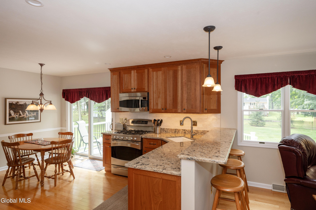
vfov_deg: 61.9
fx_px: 175
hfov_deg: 84.0
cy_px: 105
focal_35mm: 20
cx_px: 158
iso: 800
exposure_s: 1/60
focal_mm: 20
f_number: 8
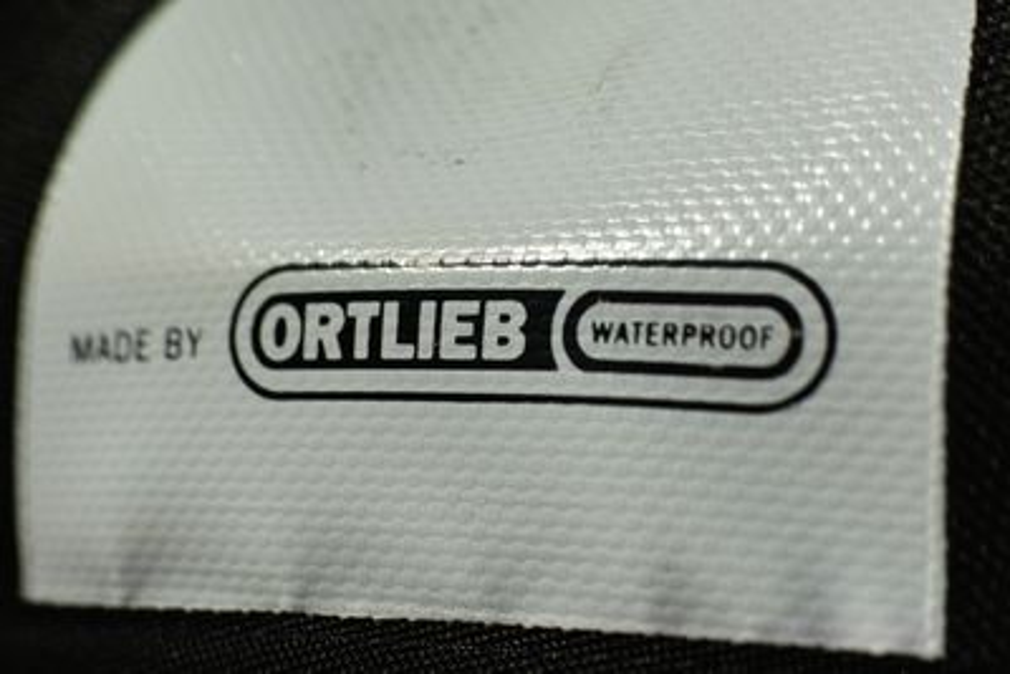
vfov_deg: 18.2
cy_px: 337
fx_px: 2105
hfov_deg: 27.0
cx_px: 505
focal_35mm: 75
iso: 100
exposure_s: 1/2000
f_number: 5.6
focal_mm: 50
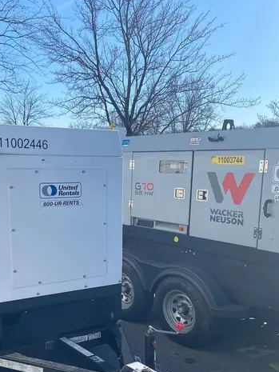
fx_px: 440
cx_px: 79
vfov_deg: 45.0
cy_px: 252
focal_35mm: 41
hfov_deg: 34.6
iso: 32
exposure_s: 1/2513
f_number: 1.8
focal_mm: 4.25
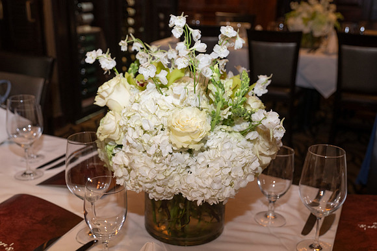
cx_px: 184
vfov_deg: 31.9
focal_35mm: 42
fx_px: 441
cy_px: 132
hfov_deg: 46.3
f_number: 5
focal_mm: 35
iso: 1000
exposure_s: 1/50
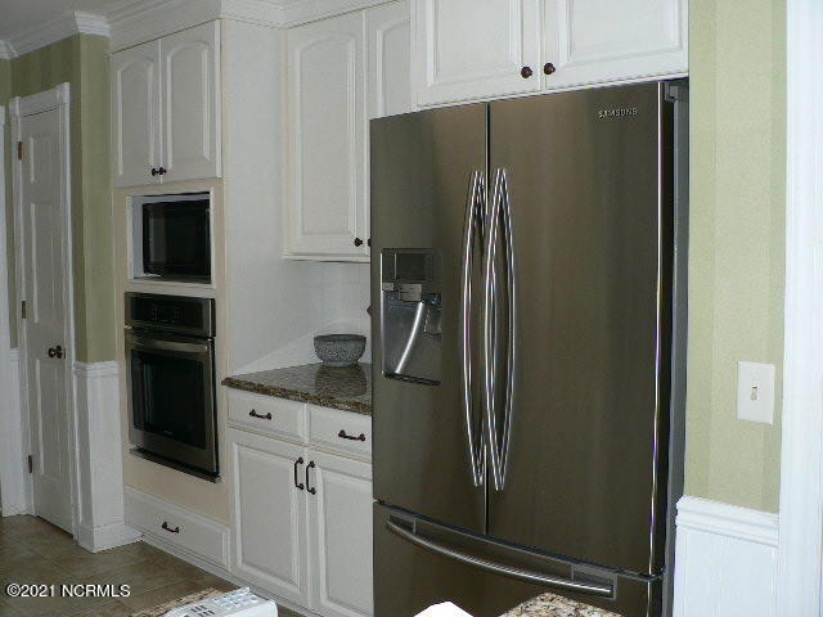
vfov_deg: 39.7
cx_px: 412
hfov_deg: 51.4
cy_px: 308
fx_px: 856
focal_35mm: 36
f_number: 2.8
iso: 100
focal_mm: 6
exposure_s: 1/60
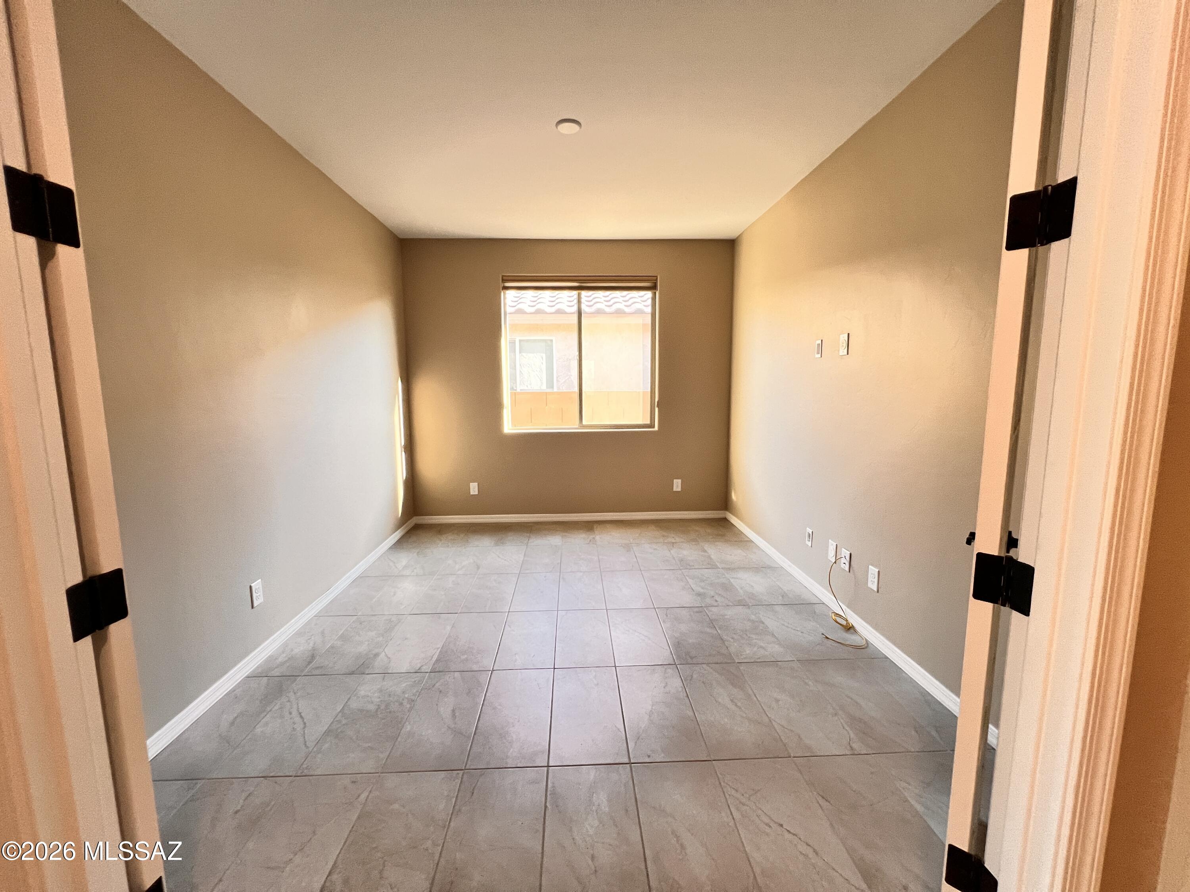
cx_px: 595
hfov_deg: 106.2
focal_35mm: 13
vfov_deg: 89.9
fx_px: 447
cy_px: 446
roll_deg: +0.9
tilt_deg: -7.4
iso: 250
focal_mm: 1.57
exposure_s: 1/60
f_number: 1.8
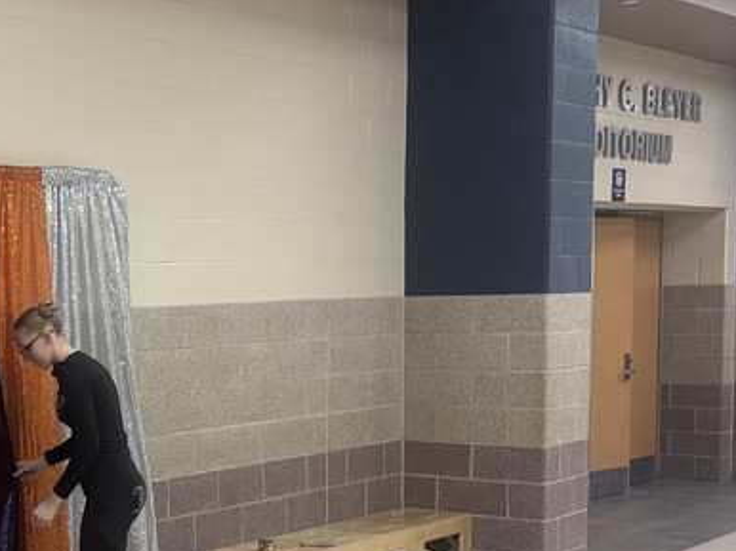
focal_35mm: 69
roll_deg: +0.7
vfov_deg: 21.0
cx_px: -114
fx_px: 1466
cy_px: 440
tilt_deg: -5.8
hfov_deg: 25.7
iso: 125
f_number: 1.6
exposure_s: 1/72
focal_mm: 5.96
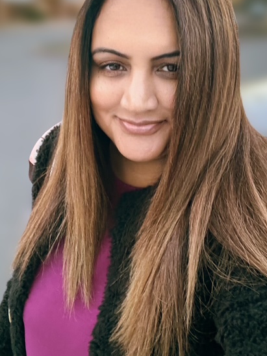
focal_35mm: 35
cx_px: 146
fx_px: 360
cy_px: 156
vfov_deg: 52.5
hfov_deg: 40.6
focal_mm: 2.71
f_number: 2.2
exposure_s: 1/32
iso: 400
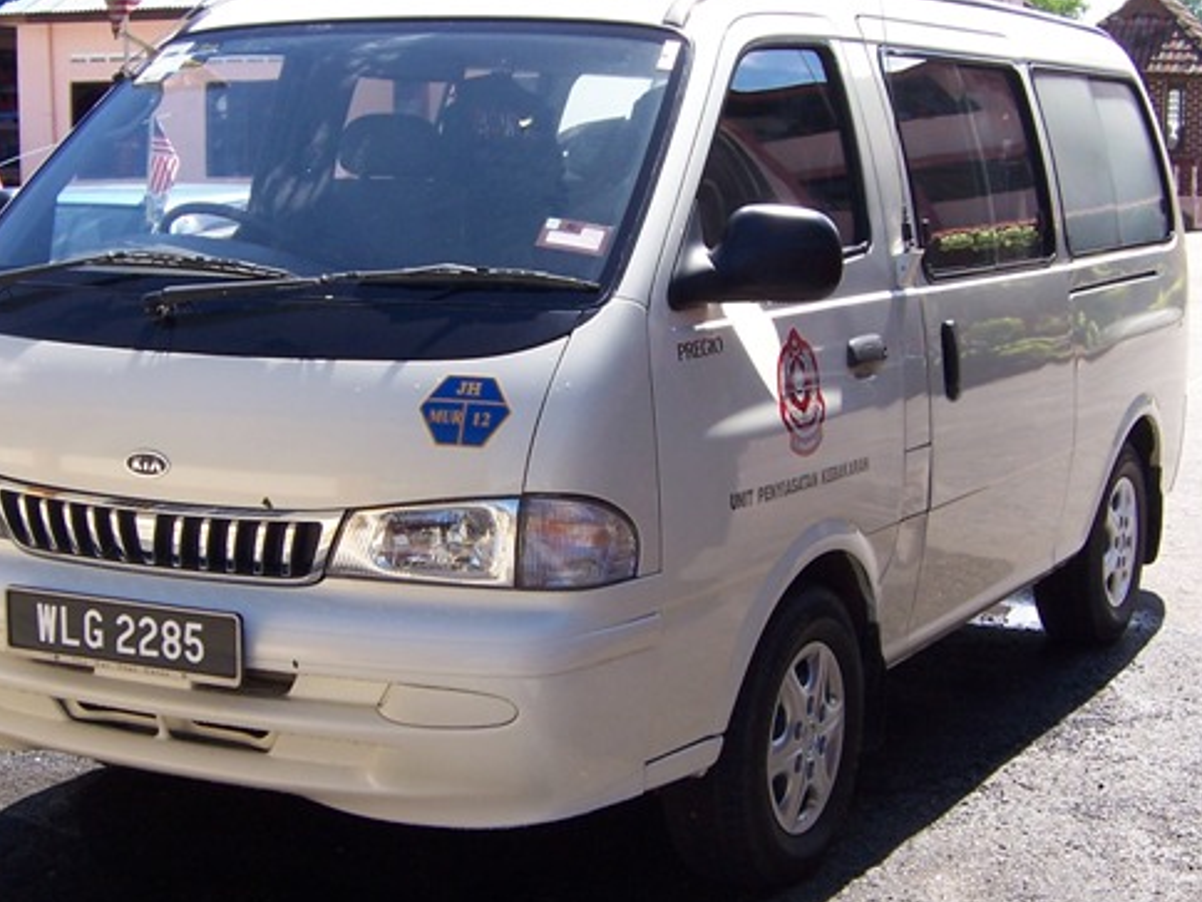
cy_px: 447
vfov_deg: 23.3
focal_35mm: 63
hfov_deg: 30.7
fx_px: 2188
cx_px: 555
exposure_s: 1/180
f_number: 5.6
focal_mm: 7.3
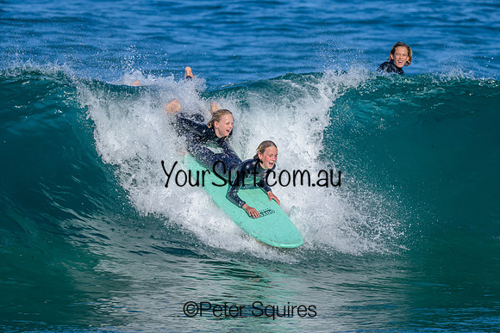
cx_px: 220
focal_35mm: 1099
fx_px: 15263
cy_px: 128
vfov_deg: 1.3
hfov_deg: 1.9
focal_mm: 800
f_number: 8
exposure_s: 1/2000
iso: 360
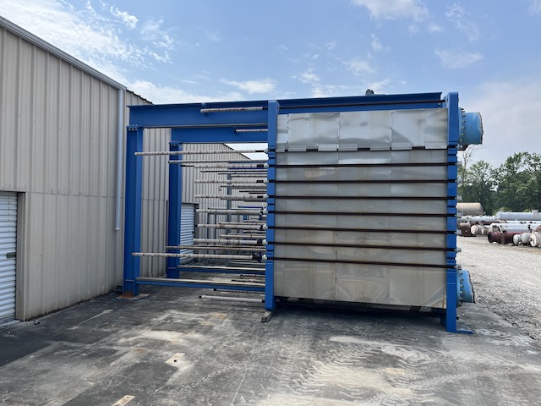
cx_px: 270
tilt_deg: +0.9
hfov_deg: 67.3
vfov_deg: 53.1
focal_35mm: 26
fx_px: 406
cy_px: 203
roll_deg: +0.0
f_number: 1.6
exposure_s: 1/3135
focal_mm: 5.1
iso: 50
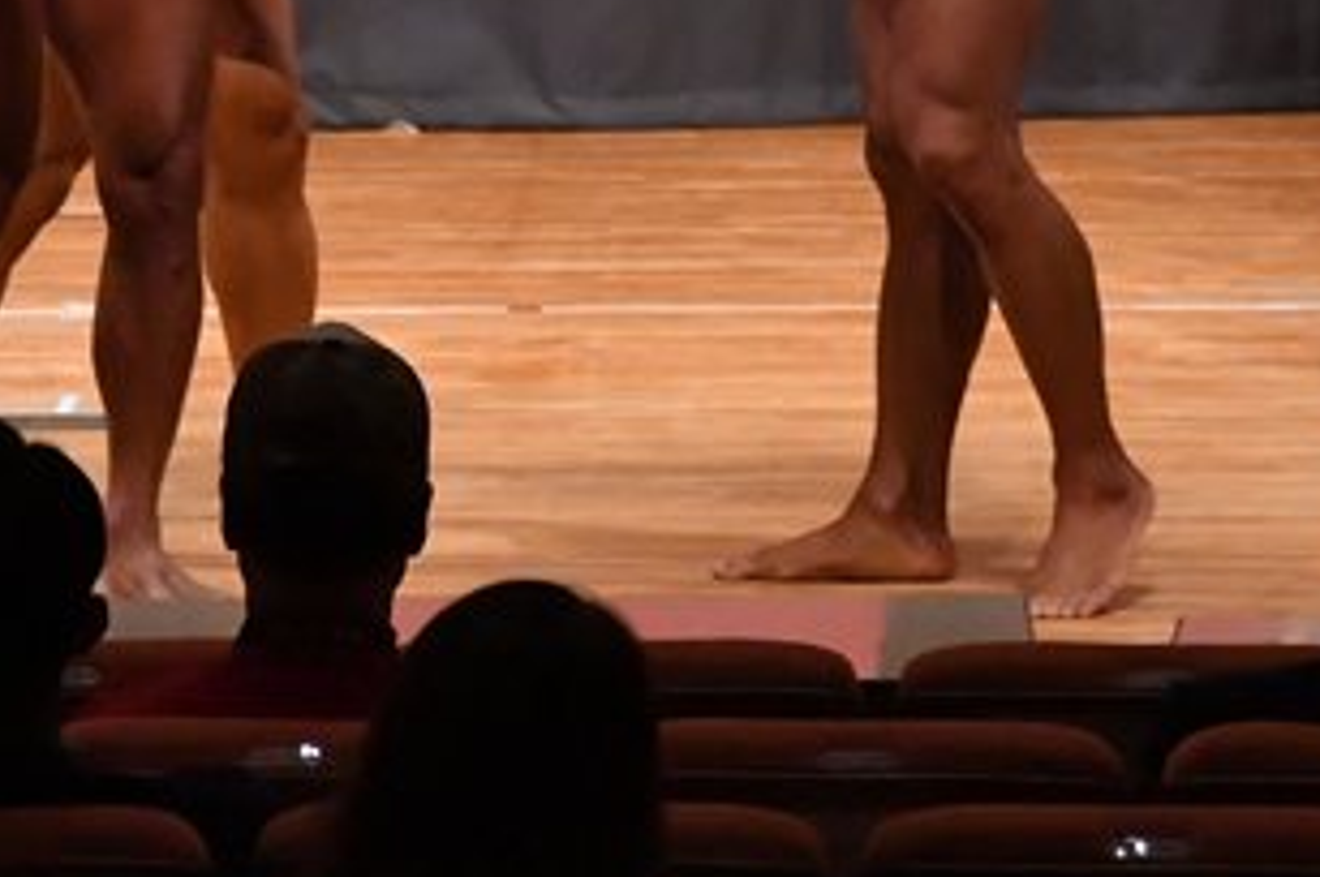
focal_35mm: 510
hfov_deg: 4.0
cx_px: 213
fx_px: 18680
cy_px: -163
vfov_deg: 2.7
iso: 8000
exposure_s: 1/400
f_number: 5.6
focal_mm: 135
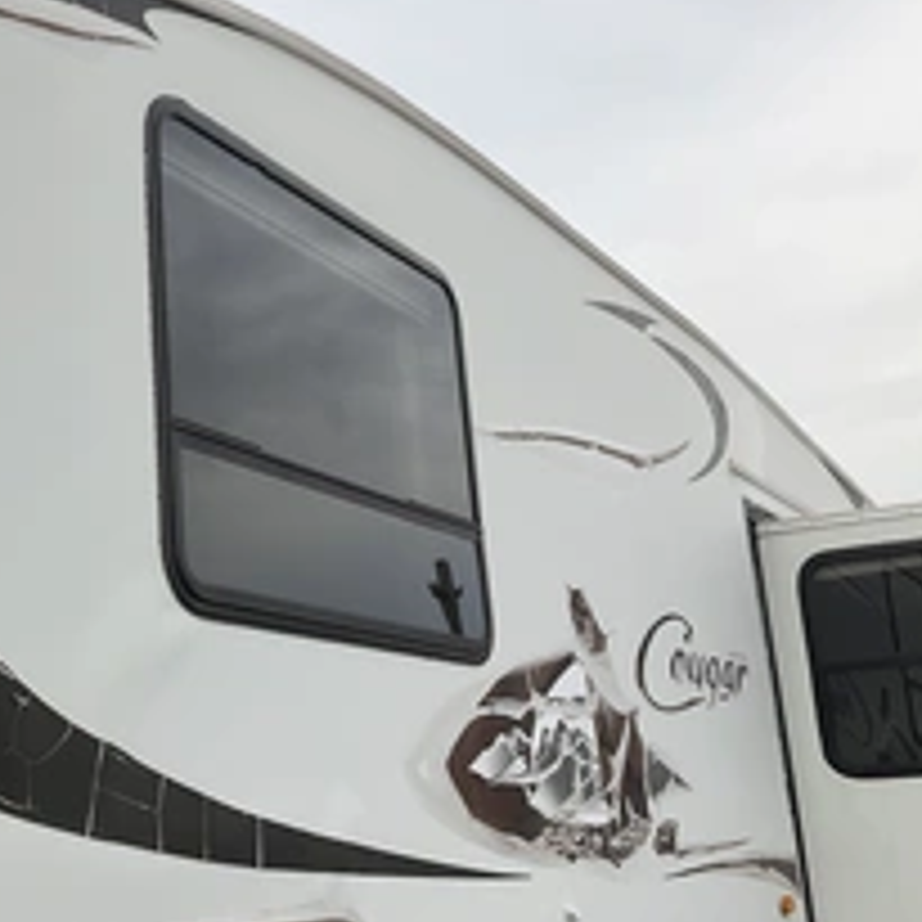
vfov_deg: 34.0
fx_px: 1507
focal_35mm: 50
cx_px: 216
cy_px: 427
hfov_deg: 33.3
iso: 25
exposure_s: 1/1055
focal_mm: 3
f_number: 1.8
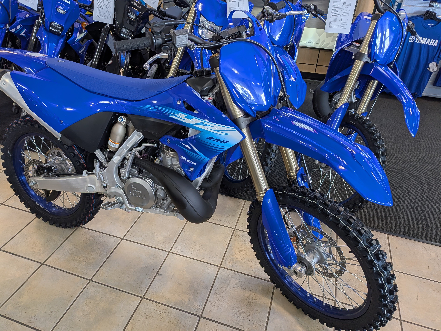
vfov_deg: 56.8
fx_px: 306
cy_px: 166
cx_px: 220
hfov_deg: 71.6
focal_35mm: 24
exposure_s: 1/141
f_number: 1.7
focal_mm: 4.53
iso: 26
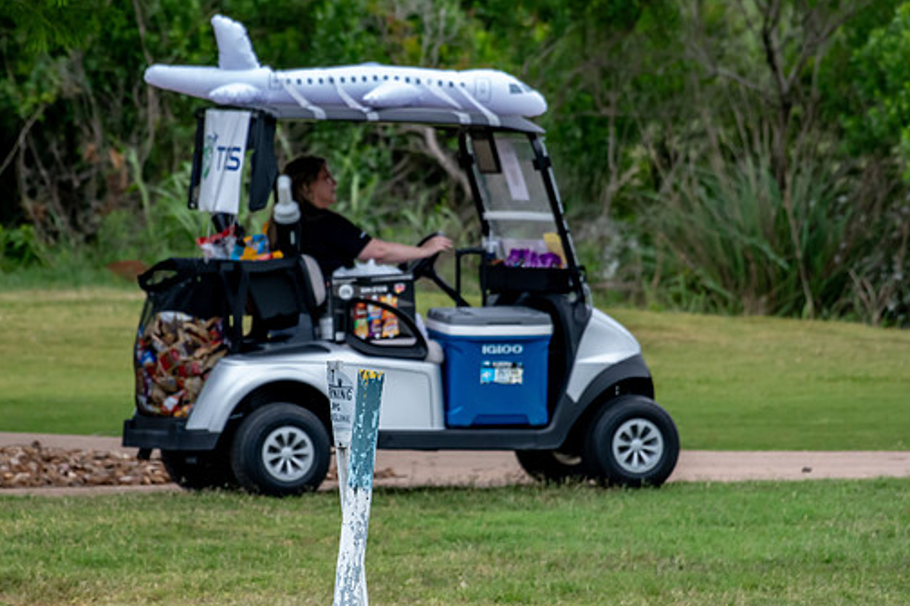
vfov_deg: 1.9
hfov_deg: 2.8
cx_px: 430
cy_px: 347
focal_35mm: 725
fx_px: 18325
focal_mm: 420
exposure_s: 1/2000
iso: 1100
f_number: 5.6
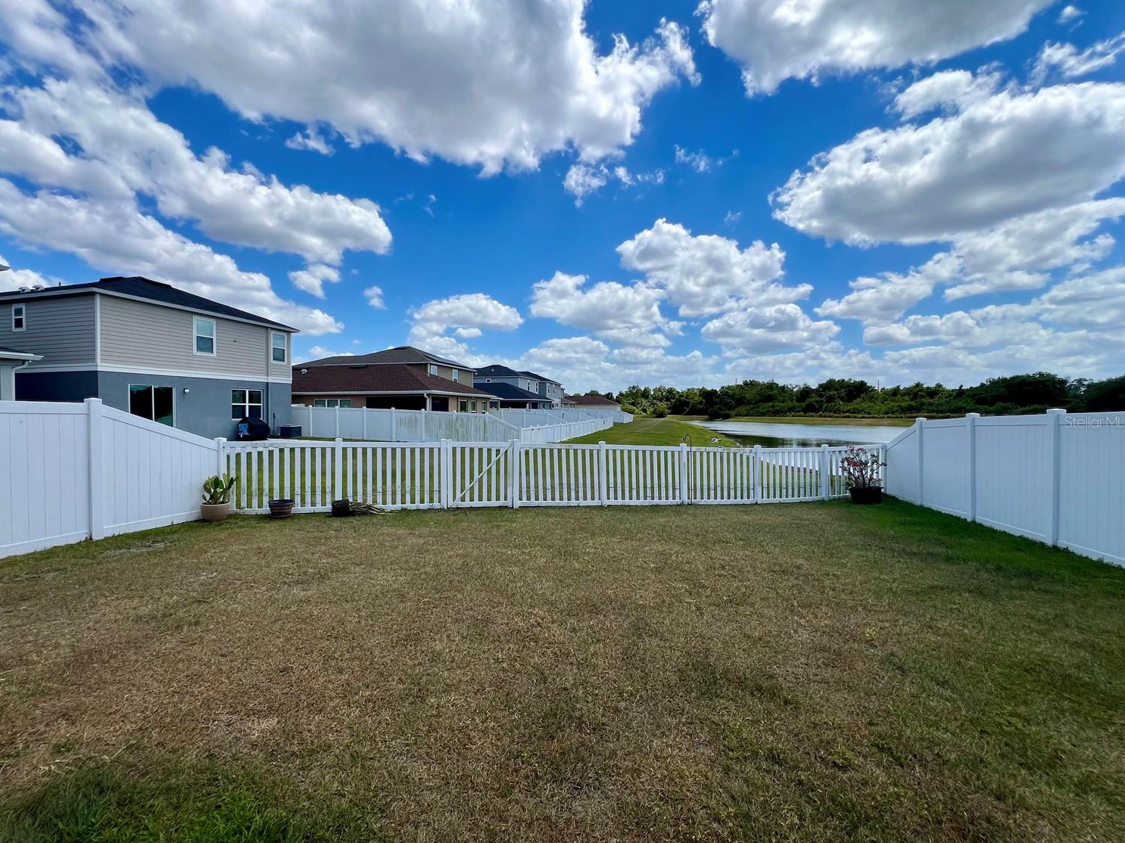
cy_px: 422
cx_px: 530
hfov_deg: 102.0
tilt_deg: -0.8
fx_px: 455
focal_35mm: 14
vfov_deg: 85.7
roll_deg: +0.2
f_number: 1.8
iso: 32
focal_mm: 1.57
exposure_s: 1/2053
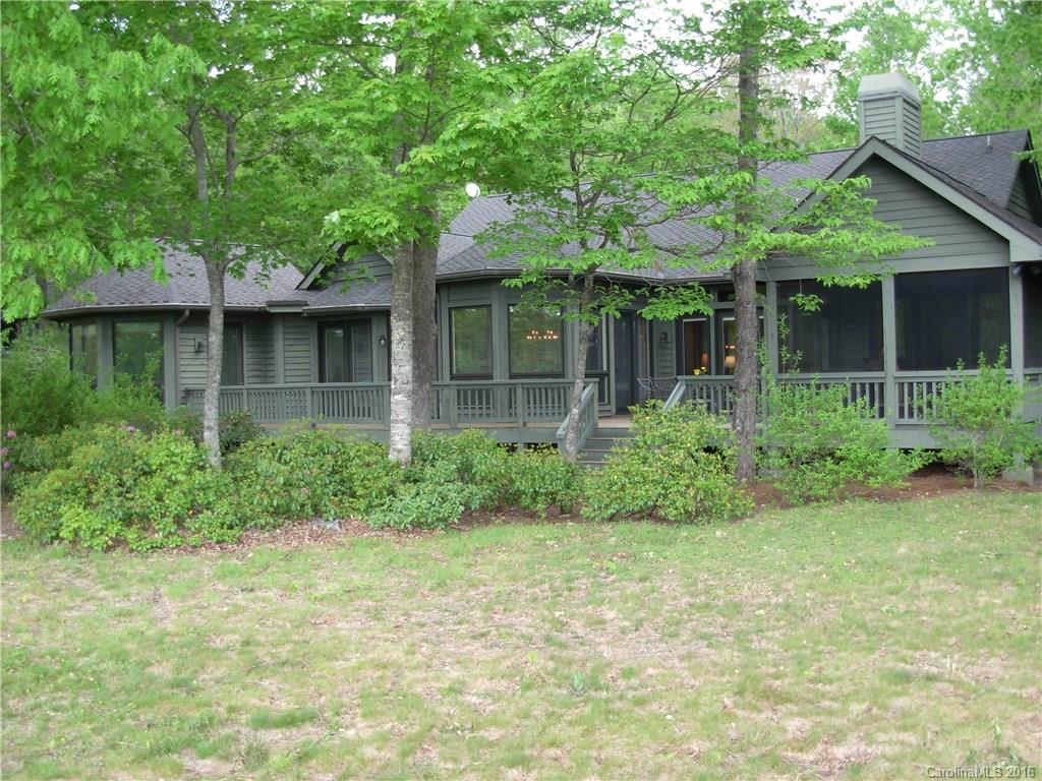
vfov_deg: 37.7
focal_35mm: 38
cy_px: 390
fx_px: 1144
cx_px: 521
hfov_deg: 49.0
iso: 79
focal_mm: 6.3
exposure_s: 1/76.1
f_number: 2.9
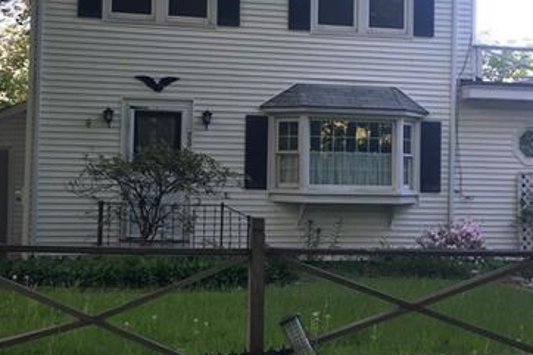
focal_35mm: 64
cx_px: 286
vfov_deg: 21.2
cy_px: 152
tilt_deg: +2.5
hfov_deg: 31.4
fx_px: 947
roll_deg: -2.6
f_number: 2.2
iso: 25
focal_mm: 4.15
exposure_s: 1/60
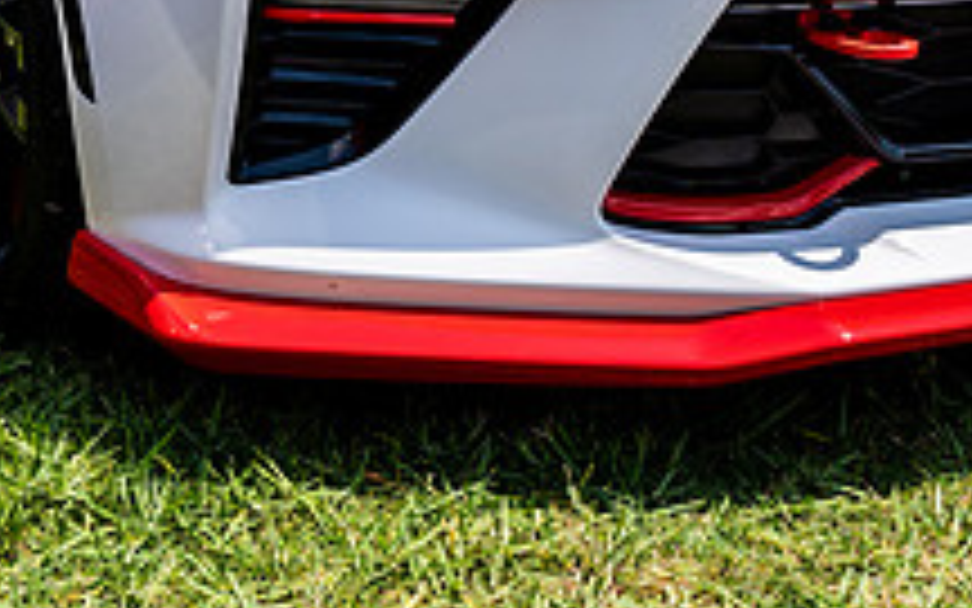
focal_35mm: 73
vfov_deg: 16.7
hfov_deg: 28.2
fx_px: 1934
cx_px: 517
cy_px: -215
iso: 100
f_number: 10
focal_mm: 22.9
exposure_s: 1/200
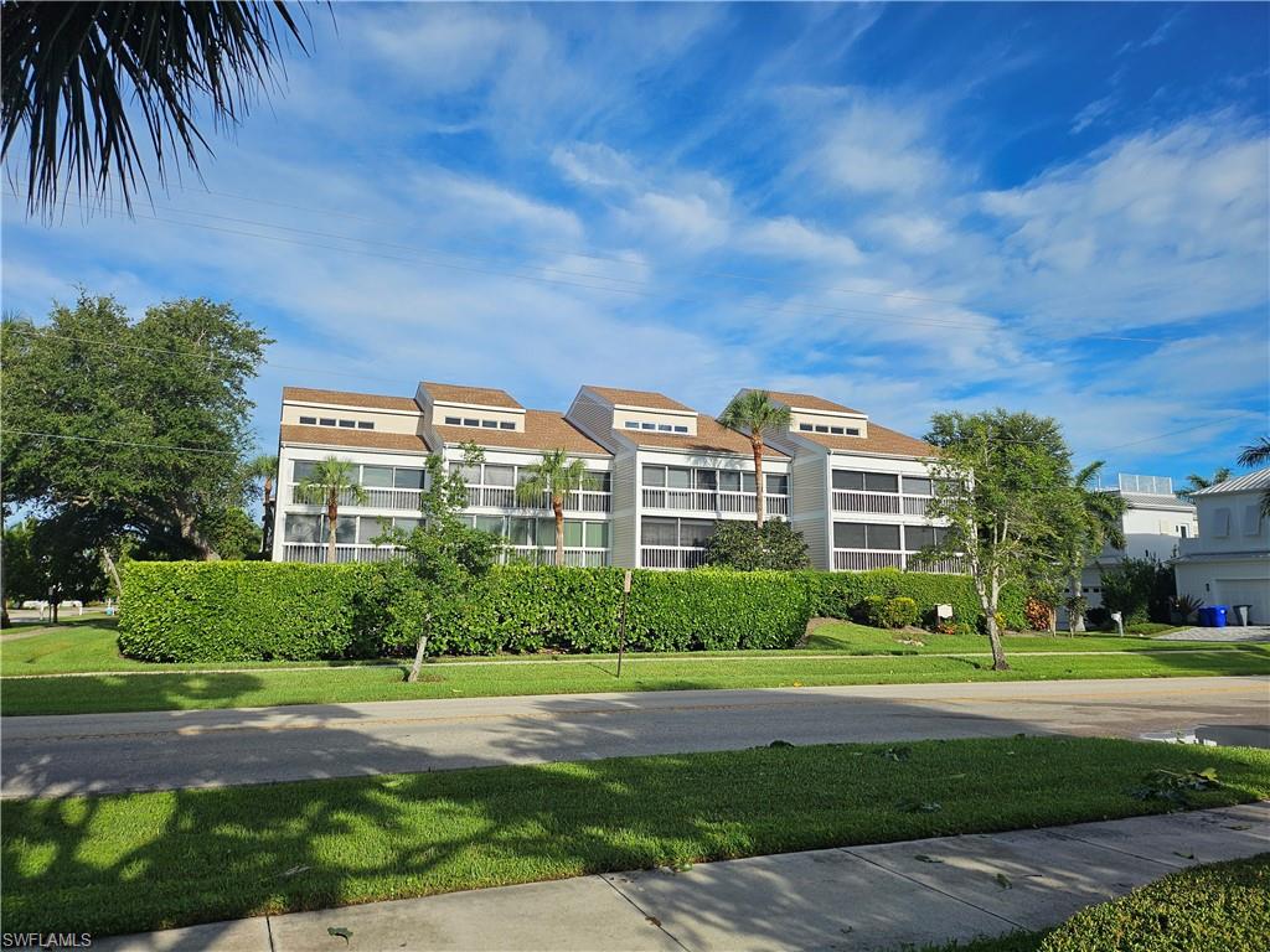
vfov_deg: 56.8
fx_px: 881
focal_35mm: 24
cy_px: 476
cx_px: 635
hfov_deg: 71.6
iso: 50
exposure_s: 1/5489
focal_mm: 5
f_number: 1.8
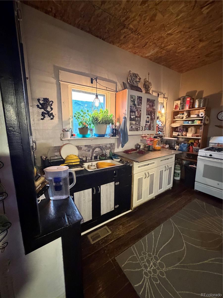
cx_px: 112
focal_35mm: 14
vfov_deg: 102.1
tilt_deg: -10.1
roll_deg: -0.1
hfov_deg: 85.7
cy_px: 149
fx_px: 120
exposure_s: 1/40
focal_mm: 2.22
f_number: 2.2
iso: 1250
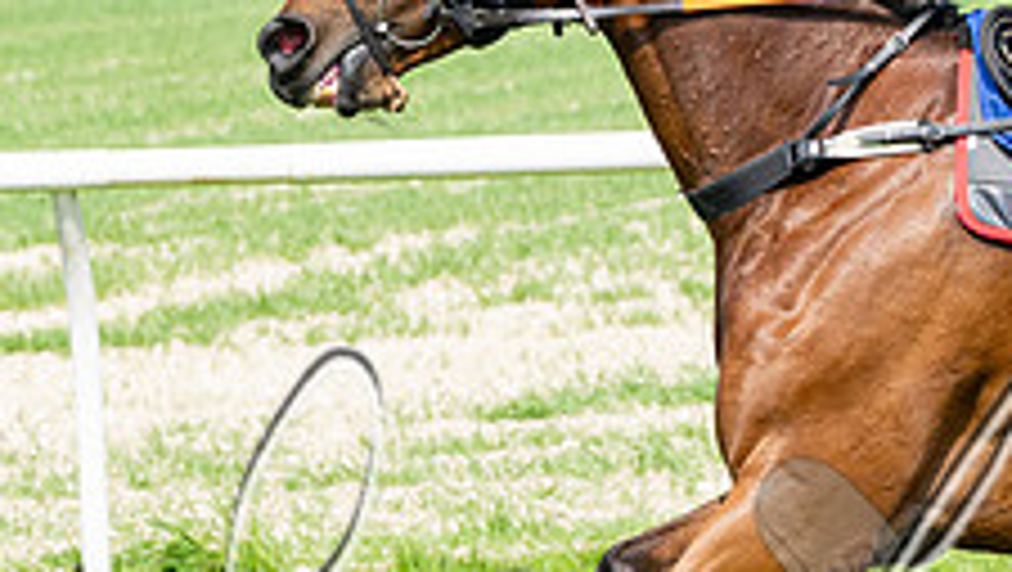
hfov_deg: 7.3
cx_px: 1041
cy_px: 99
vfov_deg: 4.1
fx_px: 7923
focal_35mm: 295
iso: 400
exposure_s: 1/2000
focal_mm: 70
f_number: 5
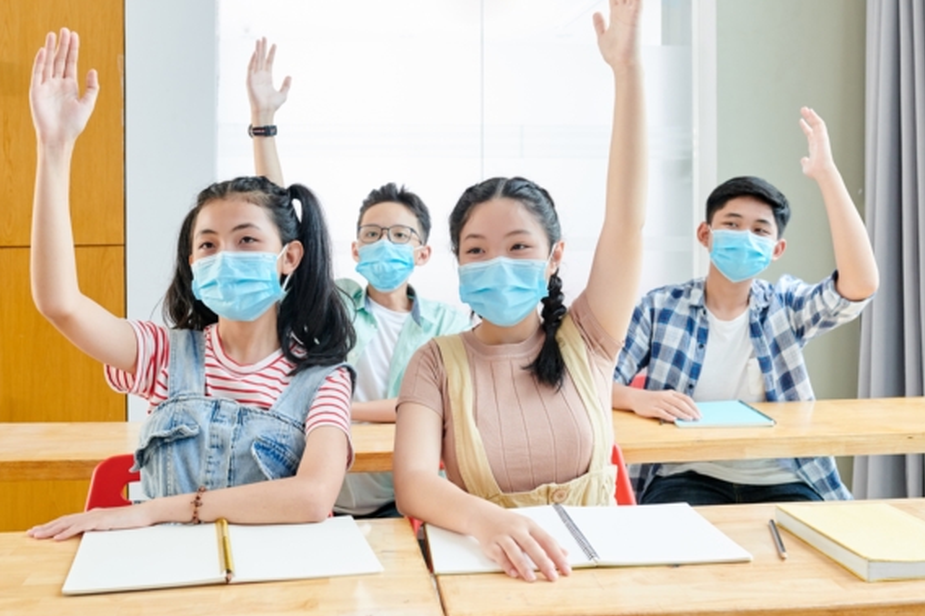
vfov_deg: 35.9
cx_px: 466
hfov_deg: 51.9
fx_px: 950
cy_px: 311
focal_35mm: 37
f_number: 5.6
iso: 1250
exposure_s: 1/160
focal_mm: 35
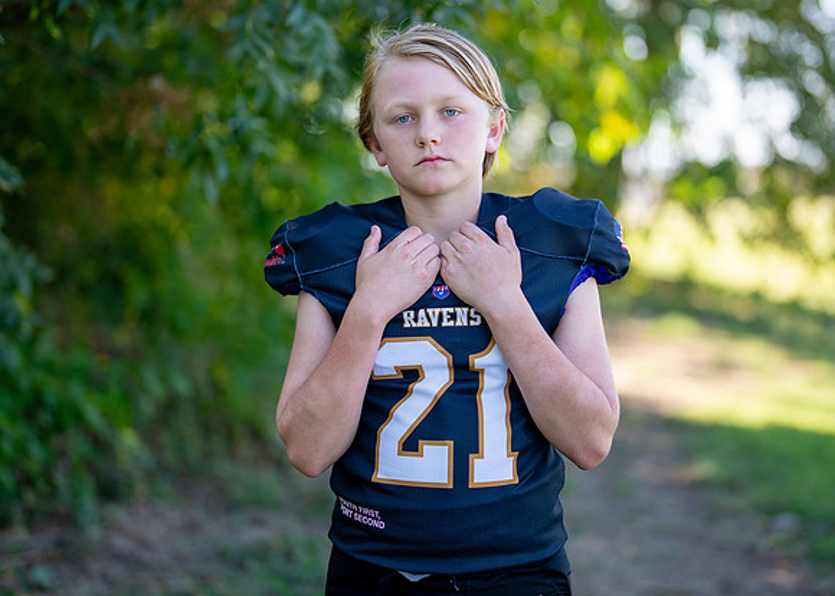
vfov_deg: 21.8
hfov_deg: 30.3
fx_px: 1541
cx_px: 446
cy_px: 233
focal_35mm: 65
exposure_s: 1/1250
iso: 100
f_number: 1.2
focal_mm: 50
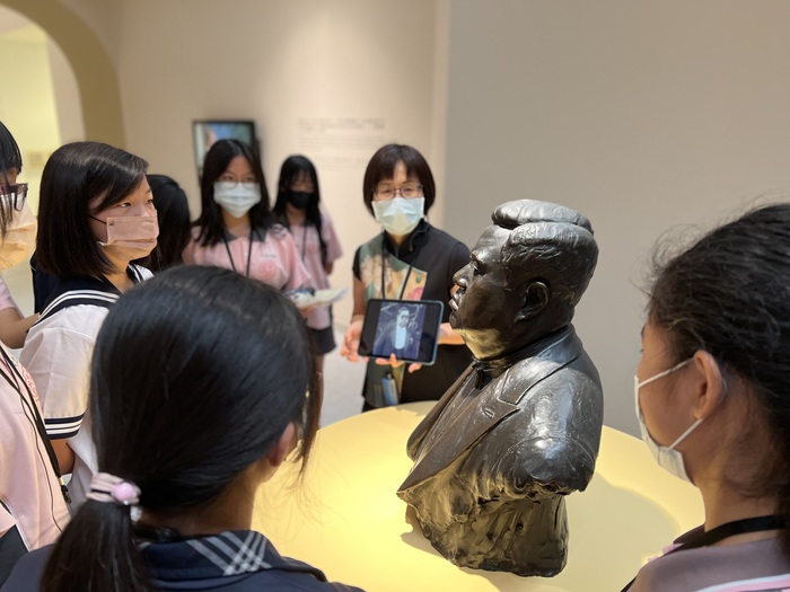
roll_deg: +0.1
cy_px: 296
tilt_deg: -16.2
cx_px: 395
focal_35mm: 26
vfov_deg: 53.1
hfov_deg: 67.3
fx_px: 593
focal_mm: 5.7
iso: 160
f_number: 1.5
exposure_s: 1/59
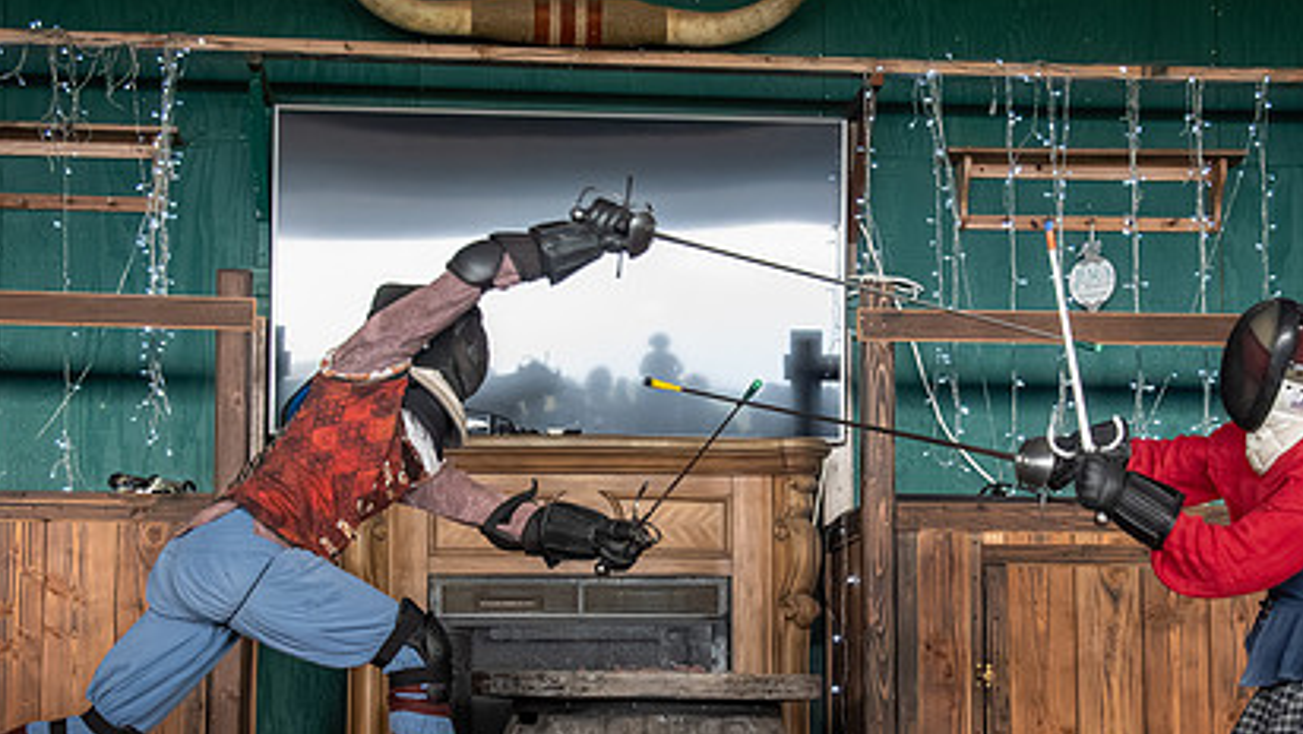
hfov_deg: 26.2
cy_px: 485
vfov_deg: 14.9
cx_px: 701
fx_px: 2799
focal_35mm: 81
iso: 8000
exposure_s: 1/320
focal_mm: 38
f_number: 5.6
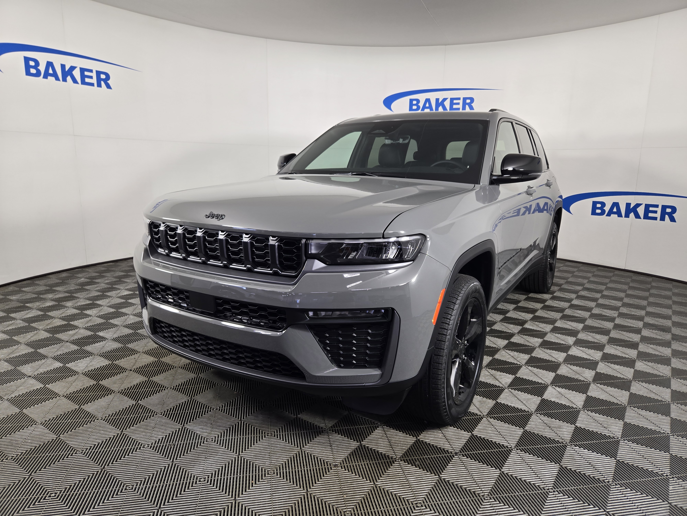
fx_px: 456
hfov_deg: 73.9
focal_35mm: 23
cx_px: 344
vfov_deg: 58.9
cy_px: 258
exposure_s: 1/120
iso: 80
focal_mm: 5.4
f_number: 1.8
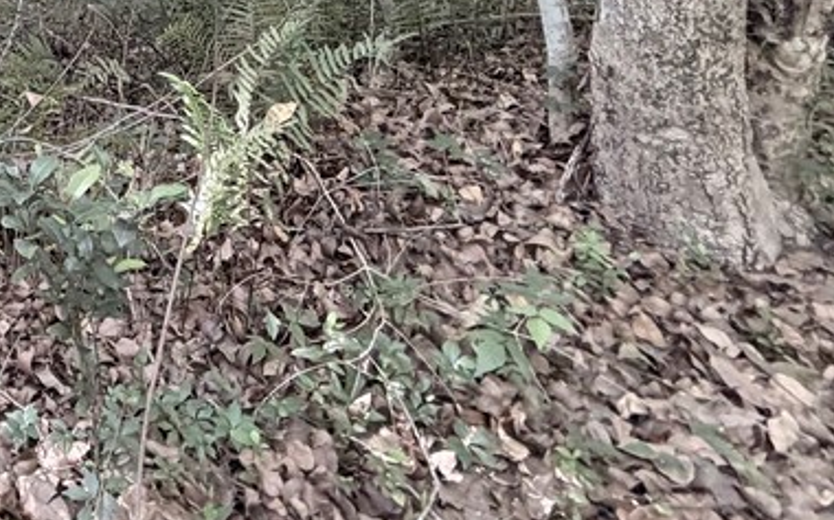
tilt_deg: +4.5
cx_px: -147
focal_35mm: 40
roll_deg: -1.3
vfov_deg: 25.1
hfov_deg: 38.0
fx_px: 909
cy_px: -241
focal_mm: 2.22
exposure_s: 1/80
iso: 320
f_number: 2.2
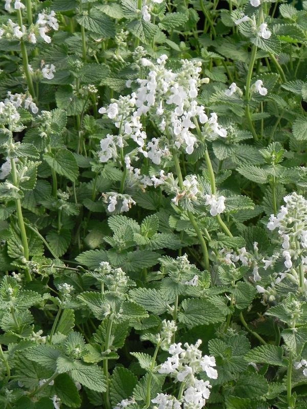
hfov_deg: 9.2
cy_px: 204
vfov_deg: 12.2
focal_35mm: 162
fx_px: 1916
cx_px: 154
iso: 160
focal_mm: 28.8
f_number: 5
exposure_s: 1/640
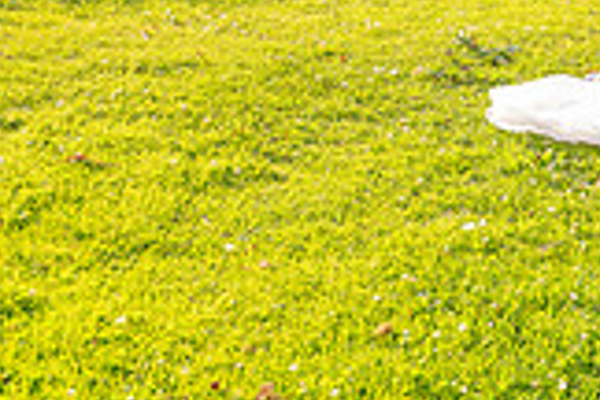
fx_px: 1667
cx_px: 656
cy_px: -287
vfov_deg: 12.6
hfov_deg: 19.6
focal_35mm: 100
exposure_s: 1/320
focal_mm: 28
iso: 200
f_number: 3.5
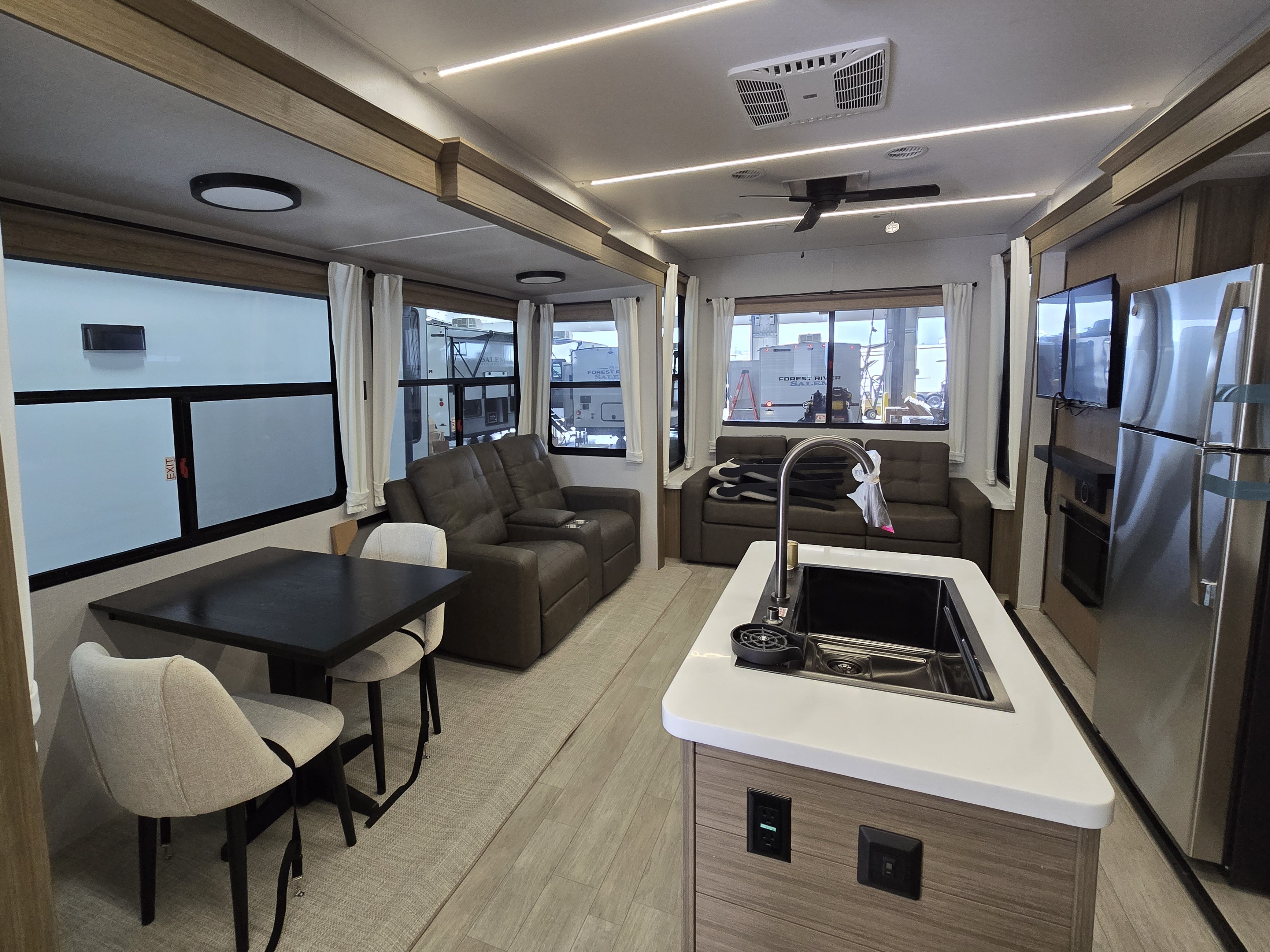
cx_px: 607
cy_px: 435
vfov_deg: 81.6
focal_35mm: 15
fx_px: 550
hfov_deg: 98.1
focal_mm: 2.2
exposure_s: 1/71
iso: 250
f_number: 2.2
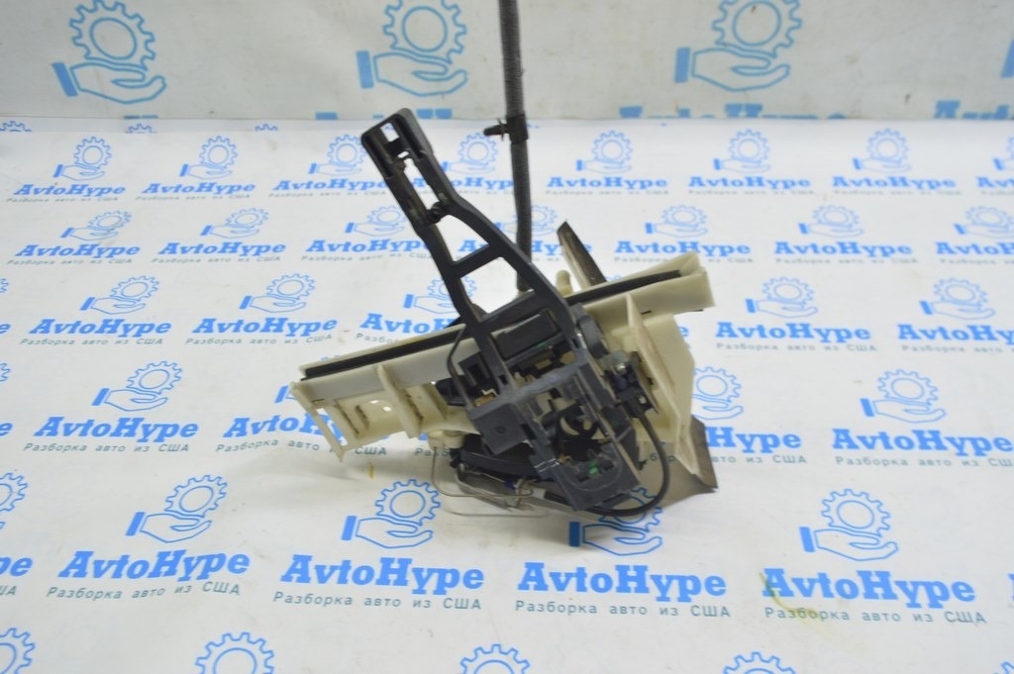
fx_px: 844
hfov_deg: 62.0
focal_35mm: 30
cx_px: 507
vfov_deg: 43.5
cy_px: 337
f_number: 5.6
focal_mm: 20
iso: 400
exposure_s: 1/20
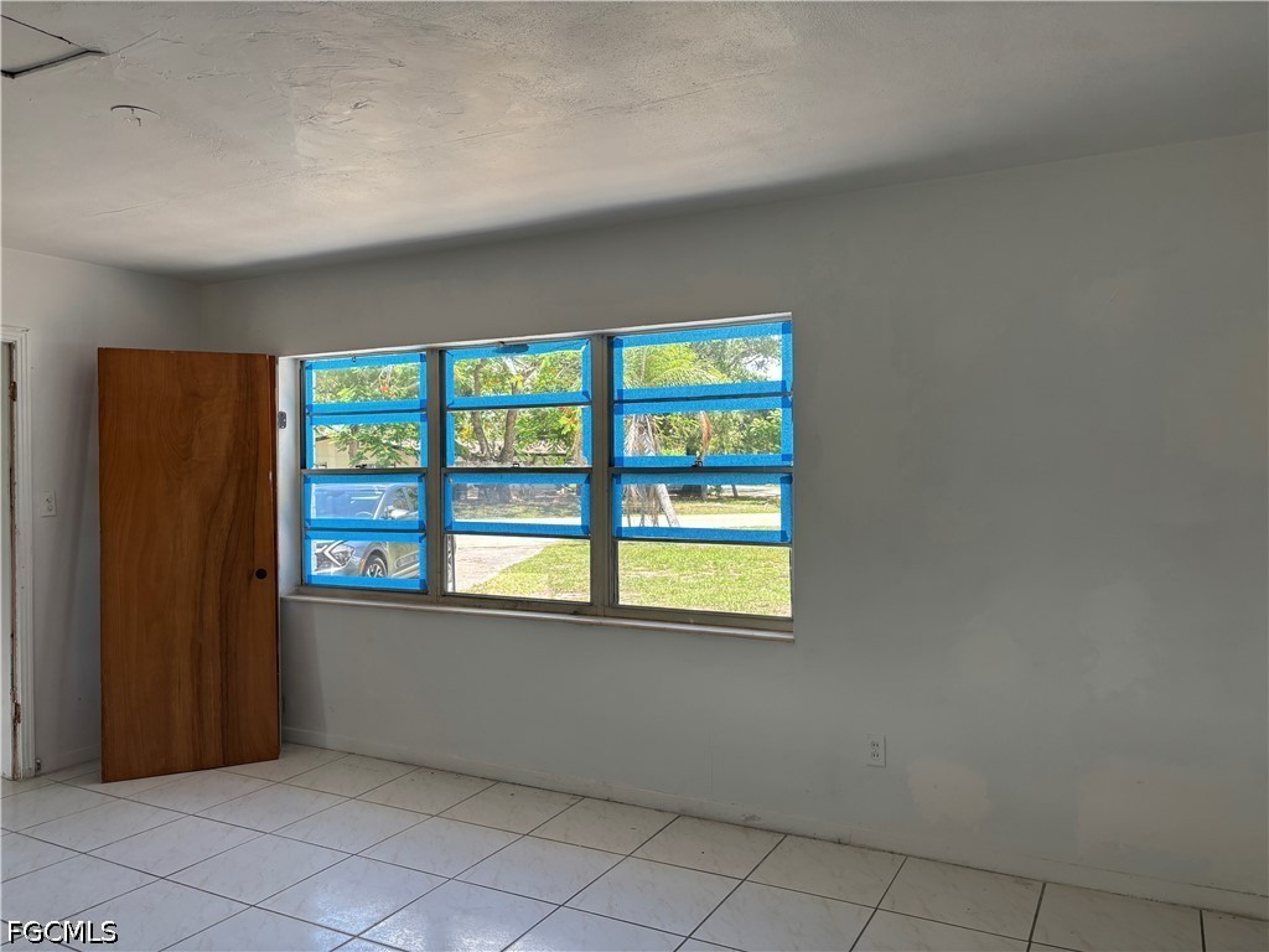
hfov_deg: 67.3
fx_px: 953
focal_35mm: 26
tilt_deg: -0.6
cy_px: 476
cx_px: 634
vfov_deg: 53.1
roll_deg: +0.9
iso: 40
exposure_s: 1/181
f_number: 1.6
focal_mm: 5.96
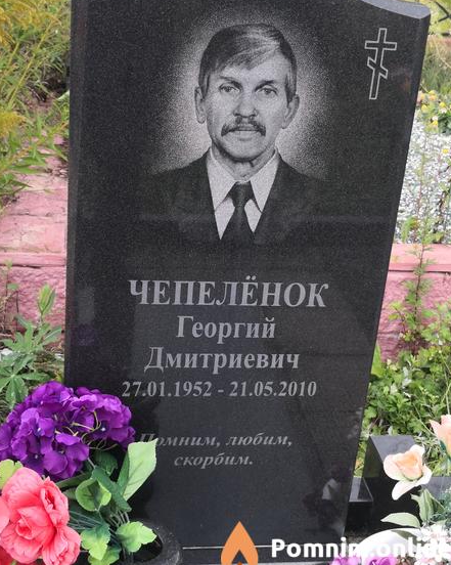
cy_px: 276
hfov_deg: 29.1
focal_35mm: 52
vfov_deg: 36.0
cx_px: 226
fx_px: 868
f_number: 1.6
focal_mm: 3.95
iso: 50
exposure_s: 1/333
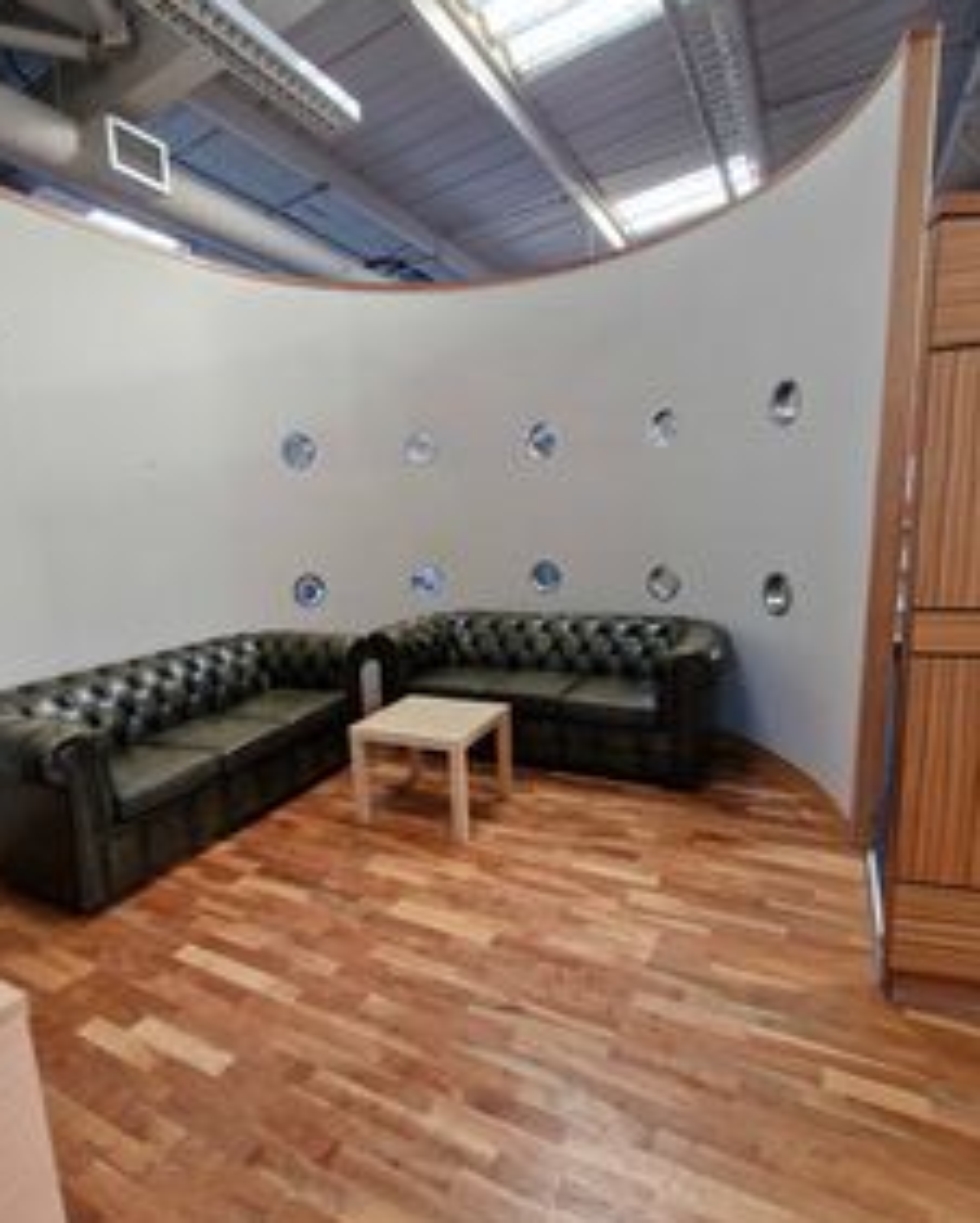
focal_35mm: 18
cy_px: 612
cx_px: 434
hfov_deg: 73.6
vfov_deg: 86.3
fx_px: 652
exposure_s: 1/50
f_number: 2.2
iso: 320
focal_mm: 1.74
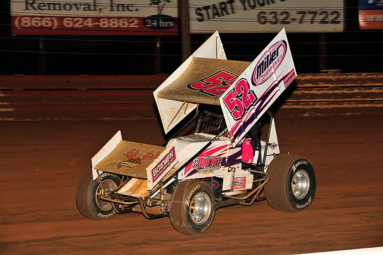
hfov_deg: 16.4
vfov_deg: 11.0
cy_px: 128
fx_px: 1329
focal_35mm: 125
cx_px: 192
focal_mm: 125
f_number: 7.1
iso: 800
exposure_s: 1/250
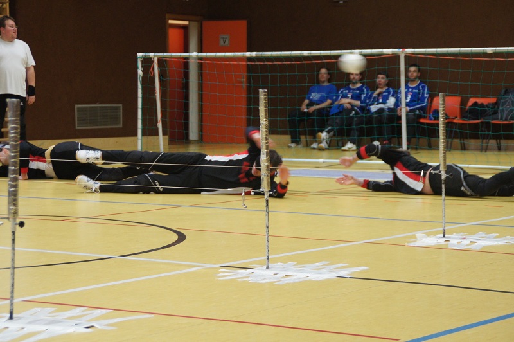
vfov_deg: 12.2
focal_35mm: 112
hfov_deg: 18.2
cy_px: 171
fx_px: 1605
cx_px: 257
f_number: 5.6
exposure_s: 1/50
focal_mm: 75
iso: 1600
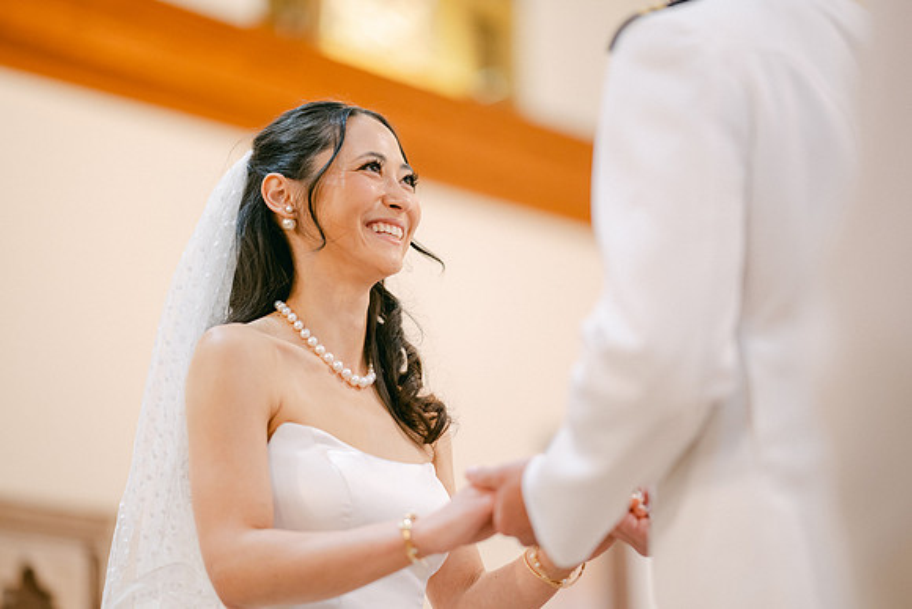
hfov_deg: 19.5
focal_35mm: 105
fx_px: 2660
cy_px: 304
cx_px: 456
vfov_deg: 13.0
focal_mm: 105
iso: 800
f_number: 1.4
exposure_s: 1/125
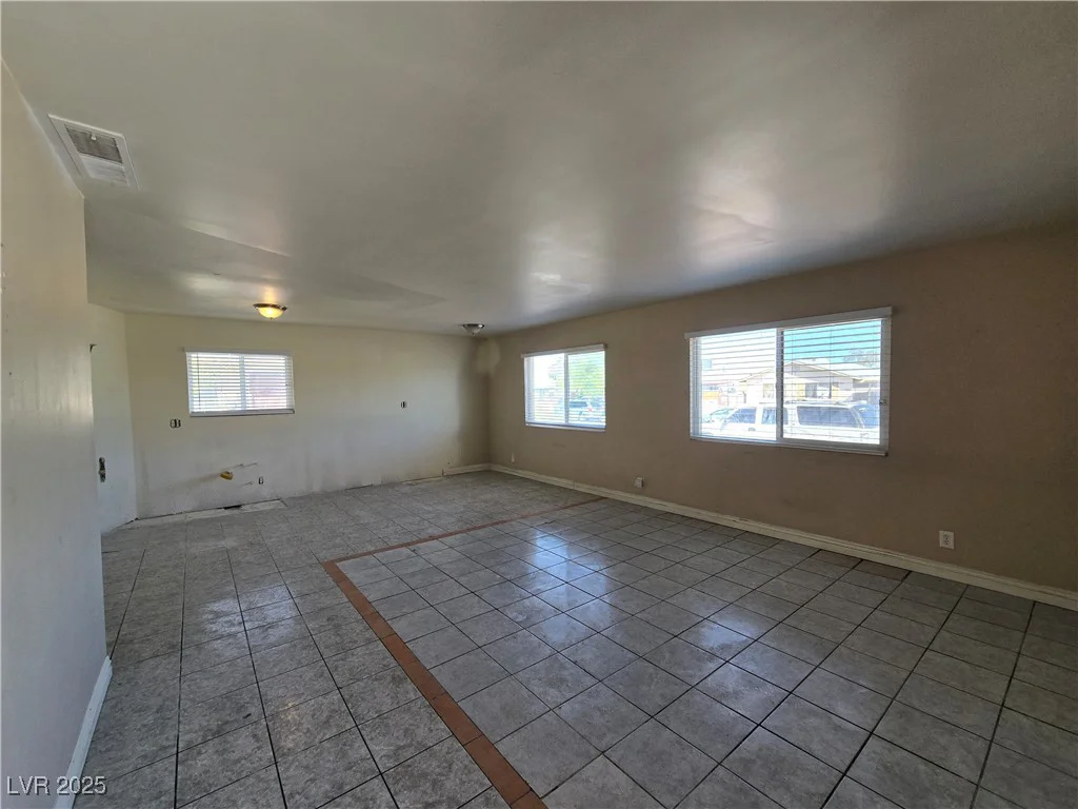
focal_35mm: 13
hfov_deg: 106.2
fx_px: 405
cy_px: 404
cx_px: 539
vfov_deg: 89.9
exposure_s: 1/120
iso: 64
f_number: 2.2
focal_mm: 2.2
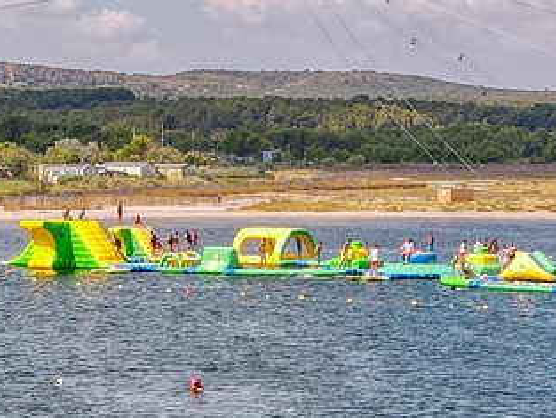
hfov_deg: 20.1
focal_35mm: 92
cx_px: 645
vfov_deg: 15.4
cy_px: 516
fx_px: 1478
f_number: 2.8
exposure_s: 1/40
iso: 110
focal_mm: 4.5
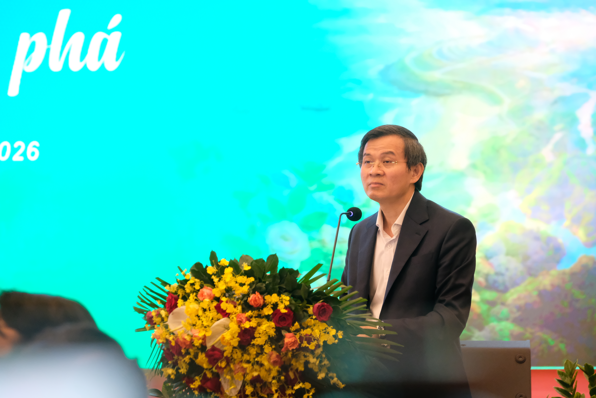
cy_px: 199
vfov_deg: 9.7
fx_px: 2352
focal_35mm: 142
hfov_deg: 14.4
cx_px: 298
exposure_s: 1/125
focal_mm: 94.5
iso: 4000
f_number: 4
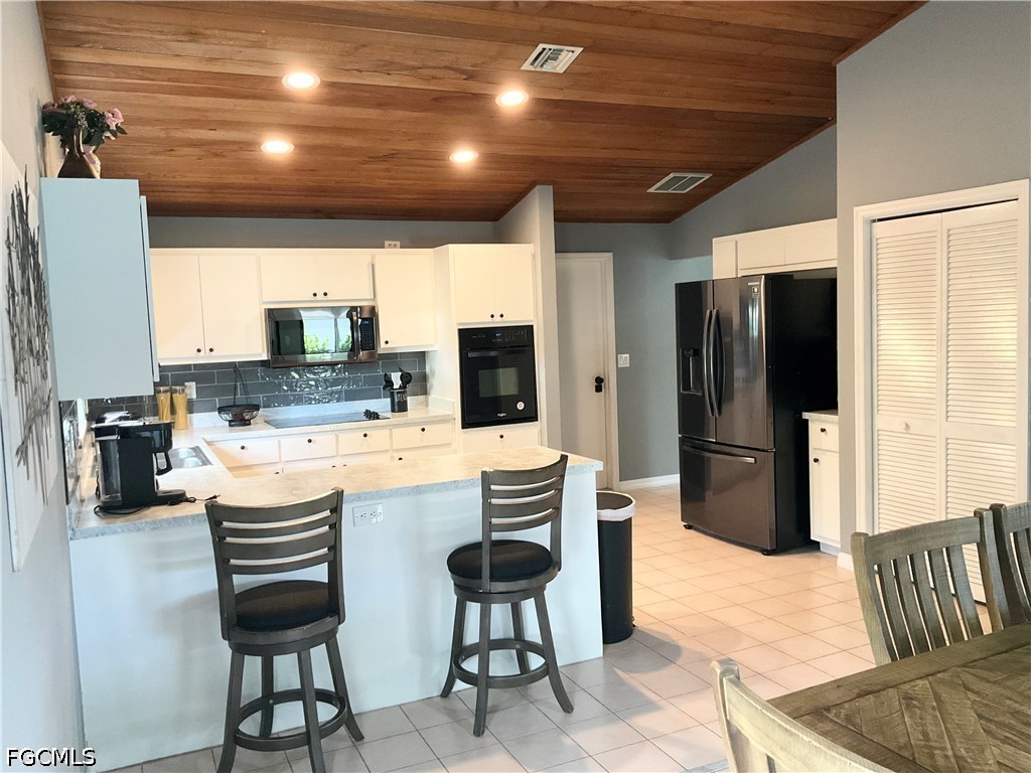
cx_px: 516
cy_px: 386
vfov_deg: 48.2
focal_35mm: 29
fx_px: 864
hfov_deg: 61.7
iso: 200
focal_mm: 3
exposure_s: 1/60
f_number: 1.8
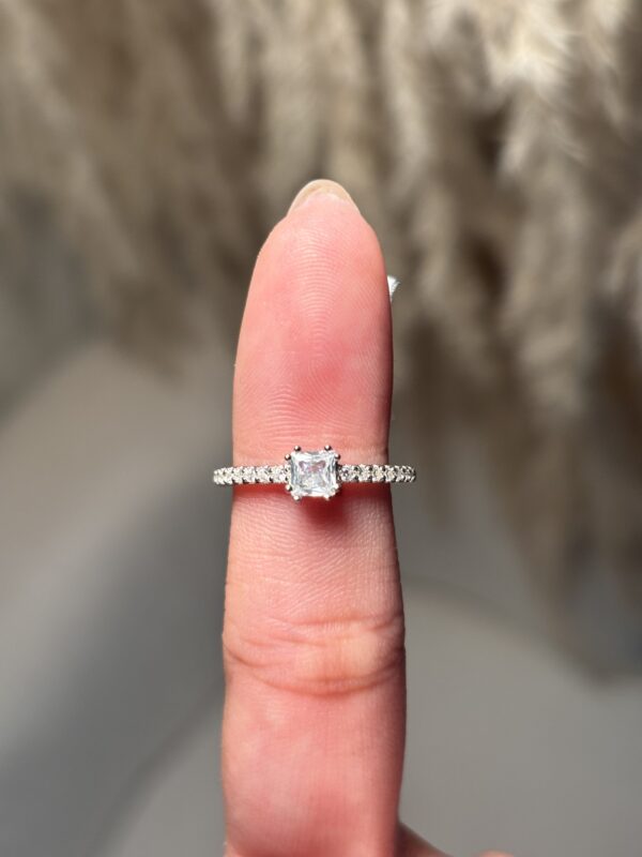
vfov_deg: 36.8
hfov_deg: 28.0
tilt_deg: -54.2
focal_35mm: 52
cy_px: 428
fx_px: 1286
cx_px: 321
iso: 50
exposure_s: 1/71
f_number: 1.6
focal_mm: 5.96
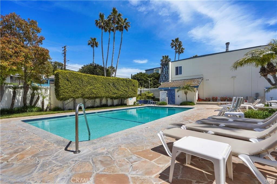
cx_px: 138
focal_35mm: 16
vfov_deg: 73.7
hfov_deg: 96.8
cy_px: 92
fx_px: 123
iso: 125
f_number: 8
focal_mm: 16
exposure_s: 1/500
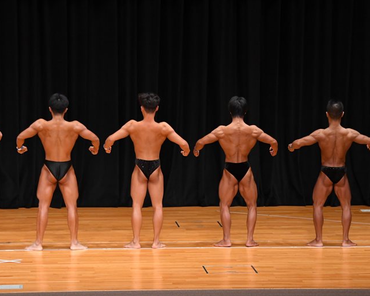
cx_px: 198
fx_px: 2158
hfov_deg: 9.8
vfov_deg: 7.9
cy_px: 148
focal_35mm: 197
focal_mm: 116
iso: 3200
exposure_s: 1/400
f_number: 5.6
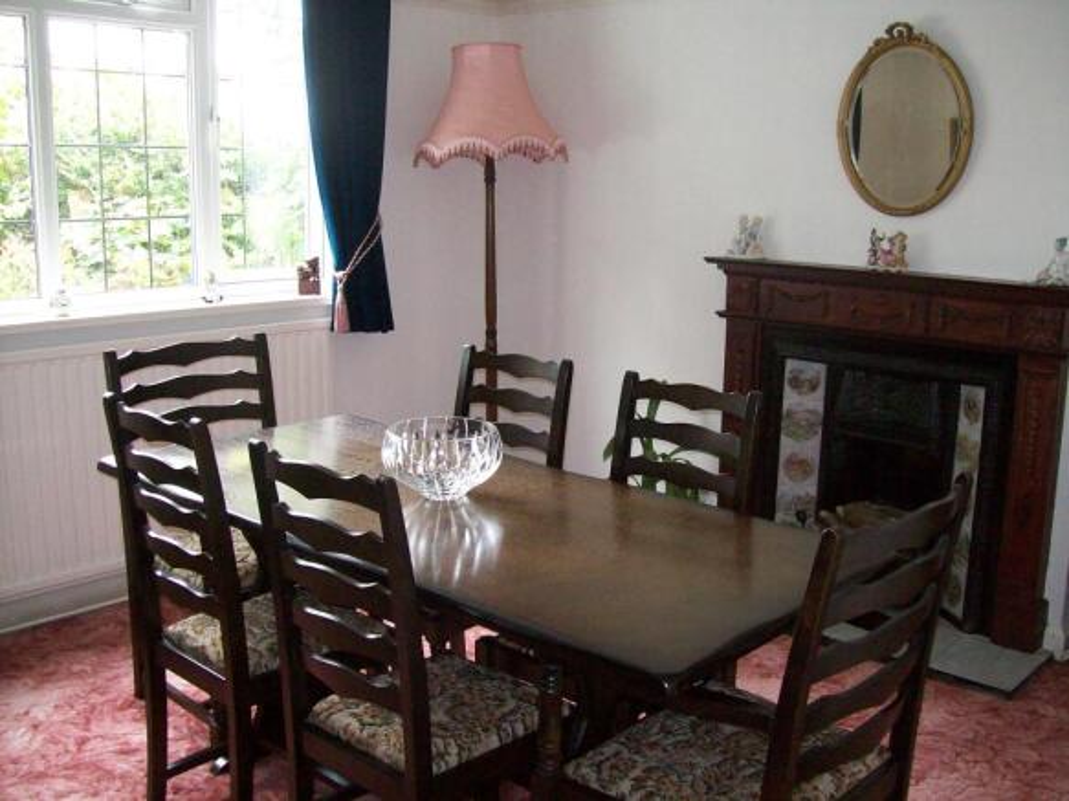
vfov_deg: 39.6
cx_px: 534
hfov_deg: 51.4
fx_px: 1112
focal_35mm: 36
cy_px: 400
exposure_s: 1/64
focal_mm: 6
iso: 200
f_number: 2.7
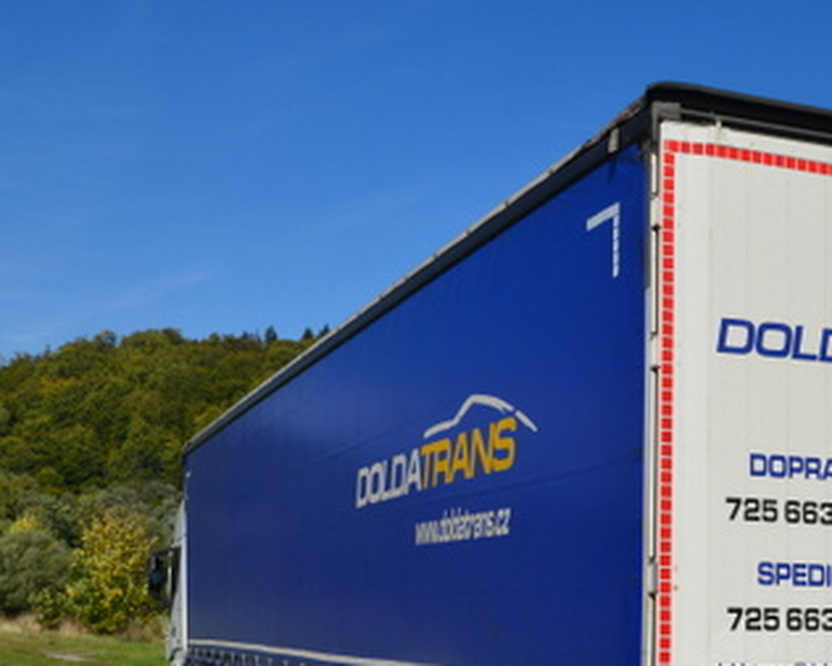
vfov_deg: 26.3
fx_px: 1404
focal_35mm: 57
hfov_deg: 32.9
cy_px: 512
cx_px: 506
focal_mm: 20
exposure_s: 1/160
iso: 100
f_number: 11
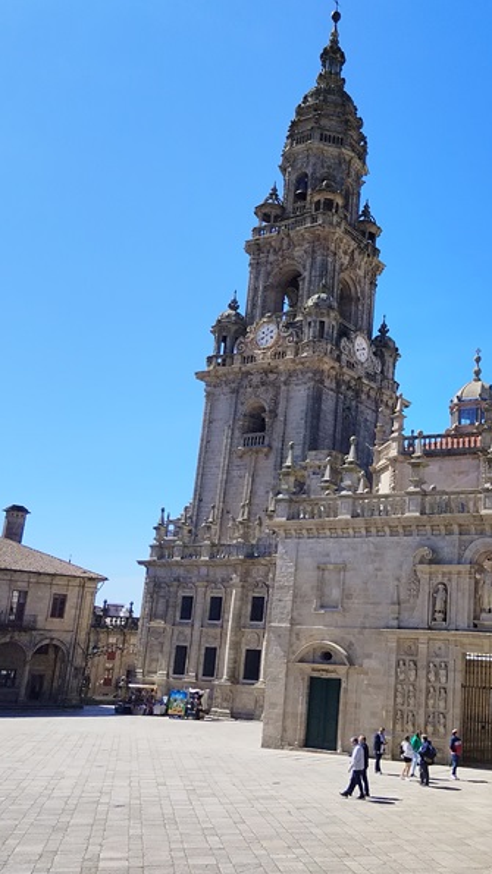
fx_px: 882
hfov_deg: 30.2
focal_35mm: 38
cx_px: 411
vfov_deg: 52.8
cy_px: 436
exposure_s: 1/1157
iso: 100
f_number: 1.9
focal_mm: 6.24
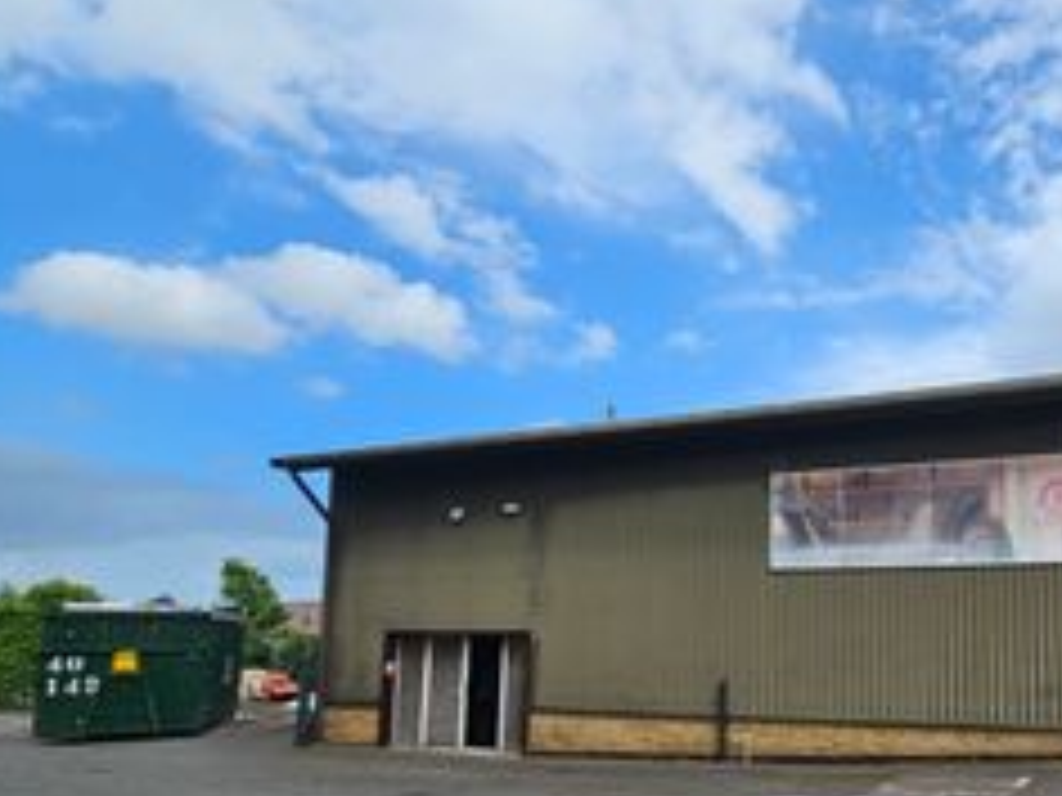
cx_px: 868
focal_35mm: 22
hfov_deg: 68.1
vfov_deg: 59.2
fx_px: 675
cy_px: 553
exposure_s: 1/2470
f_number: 2.2
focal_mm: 2.2
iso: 50
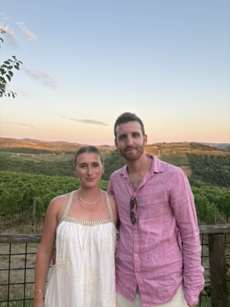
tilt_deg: -0.3
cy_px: 154
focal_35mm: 26
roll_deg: -0.3
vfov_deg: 67.3
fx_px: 230
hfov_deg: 53.1
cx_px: 115
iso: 32
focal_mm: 5.96
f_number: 1.6
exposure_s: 1/150
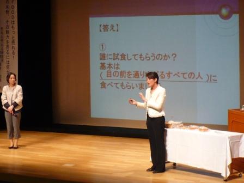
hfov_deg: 31.2
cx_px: 122
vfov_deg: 23.7
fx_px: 437
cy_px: 92
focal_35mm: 62
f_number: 2.9
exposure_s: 1/30
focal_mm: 7
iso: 160
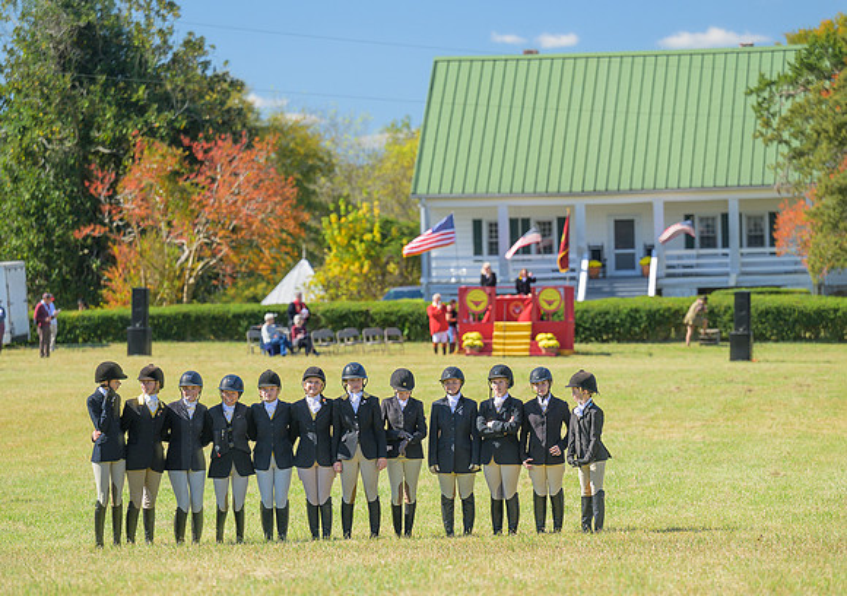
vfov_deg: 6.7
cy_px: 329
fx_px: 5066
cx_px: 450
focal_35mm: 212
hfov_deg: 9.6
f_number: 4
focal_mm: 185
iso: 200
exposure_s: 1/400
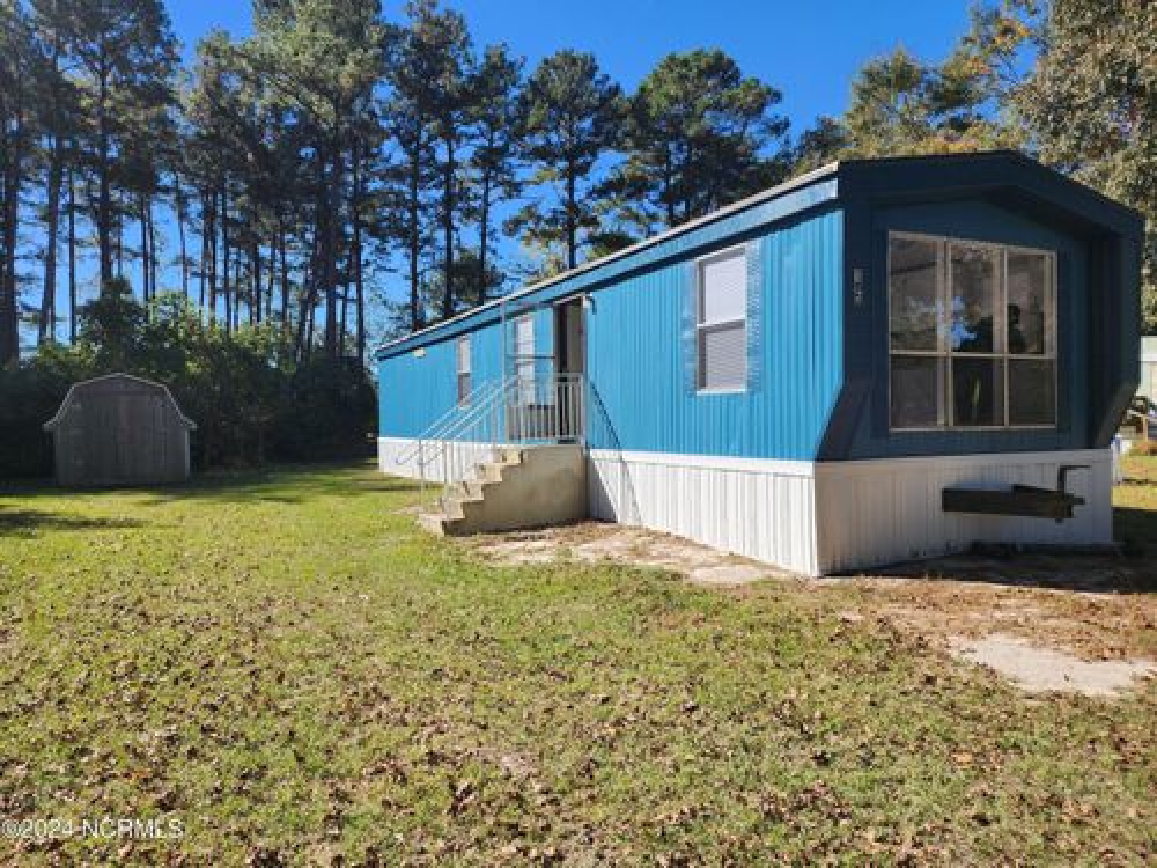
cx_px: 578
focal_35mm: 23
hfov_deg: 73.9
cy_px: 434
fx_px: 769
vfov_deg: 58.9
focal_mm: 6.4
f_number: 1.8
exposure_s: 1/838
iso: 12
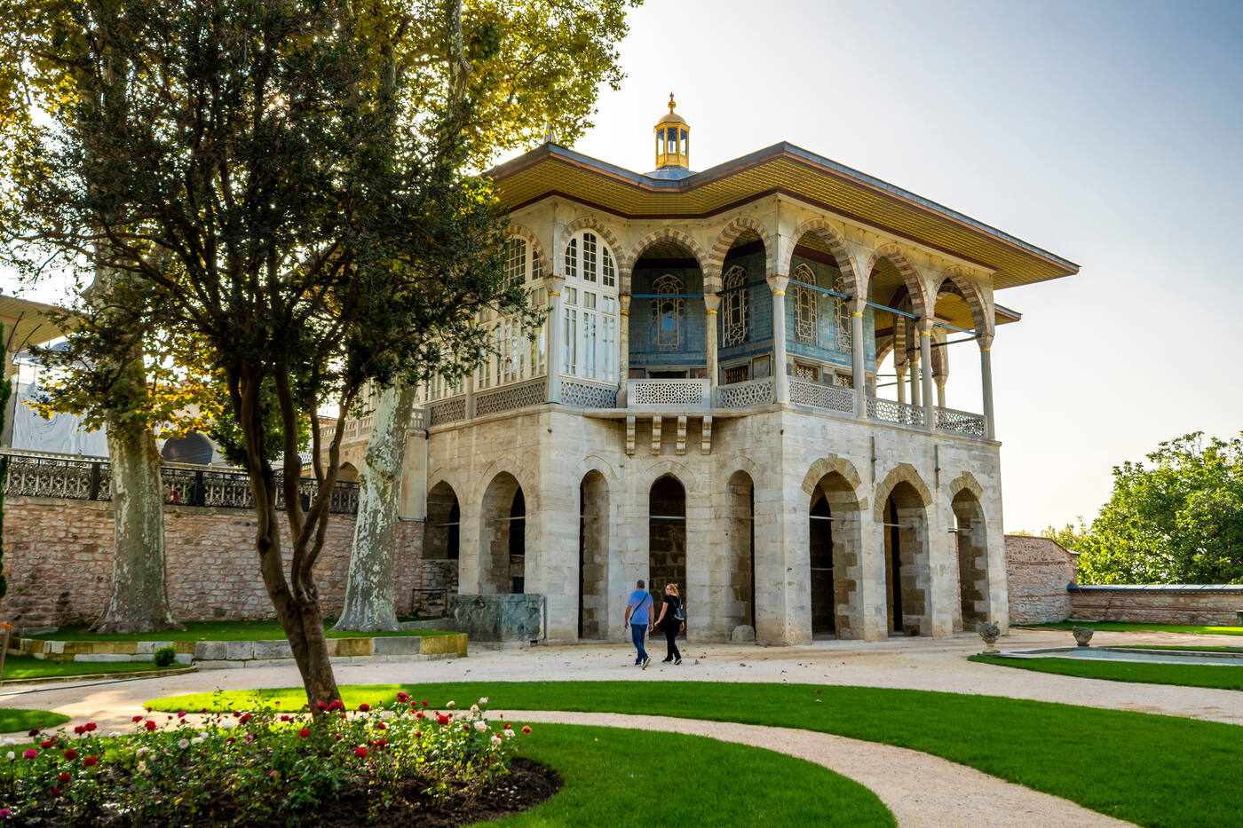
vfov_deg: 43.6
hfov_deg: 61.9
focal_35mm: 30
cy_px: 414
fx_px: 1036
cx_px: 622
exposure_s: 1/160
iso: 100
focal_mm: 20
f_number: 8
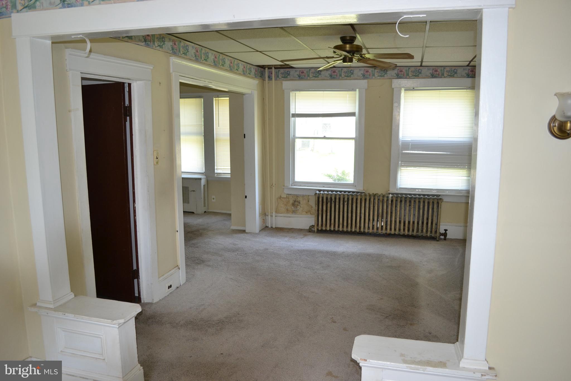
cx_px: 286
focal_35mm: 27
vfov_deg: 47.9
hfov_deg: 67.4
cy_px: 190
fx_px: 428
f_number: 4
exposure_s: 1/80
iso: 400
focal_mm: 18
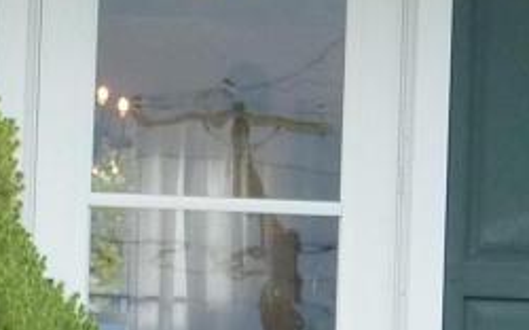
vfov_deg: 2.2
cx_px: 57
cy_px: 110
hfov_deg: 3.5
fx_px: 8704
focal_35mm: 604
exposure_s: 1/100
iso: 200
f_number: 4.3
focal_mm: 15.8
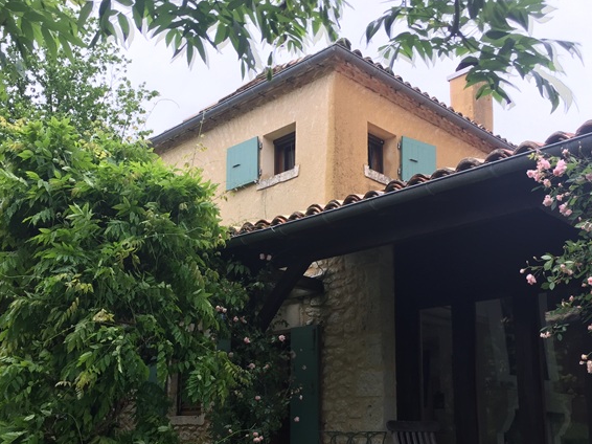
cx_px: 266
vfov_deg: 34.8
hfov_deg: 45.7
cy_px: 292
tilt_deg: +14.3
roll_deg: -1.9
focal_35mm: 41
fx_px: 701
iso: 32
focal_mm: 4.15
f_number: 2.2
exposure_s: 1/302
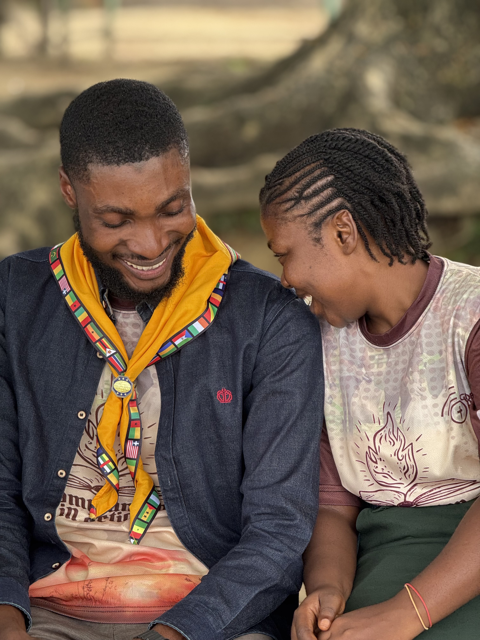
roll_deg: +0.9
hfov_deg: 12.3
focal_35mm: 120
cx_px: 240
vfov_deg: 16.4
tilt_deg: -6.5
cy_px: 320
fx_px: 2219
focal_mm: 15.66
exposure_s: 1/99
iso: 64
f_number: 2.8
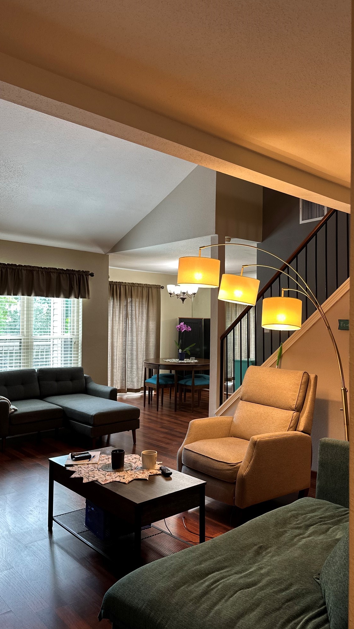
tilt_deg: +0.8
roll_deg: -1.3
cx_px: 191
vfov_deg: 69.9
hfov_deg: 42.9
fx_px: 450
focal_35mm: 27
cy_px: 317
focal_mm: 6.86
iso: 160
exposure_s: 1/60
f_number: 1.78
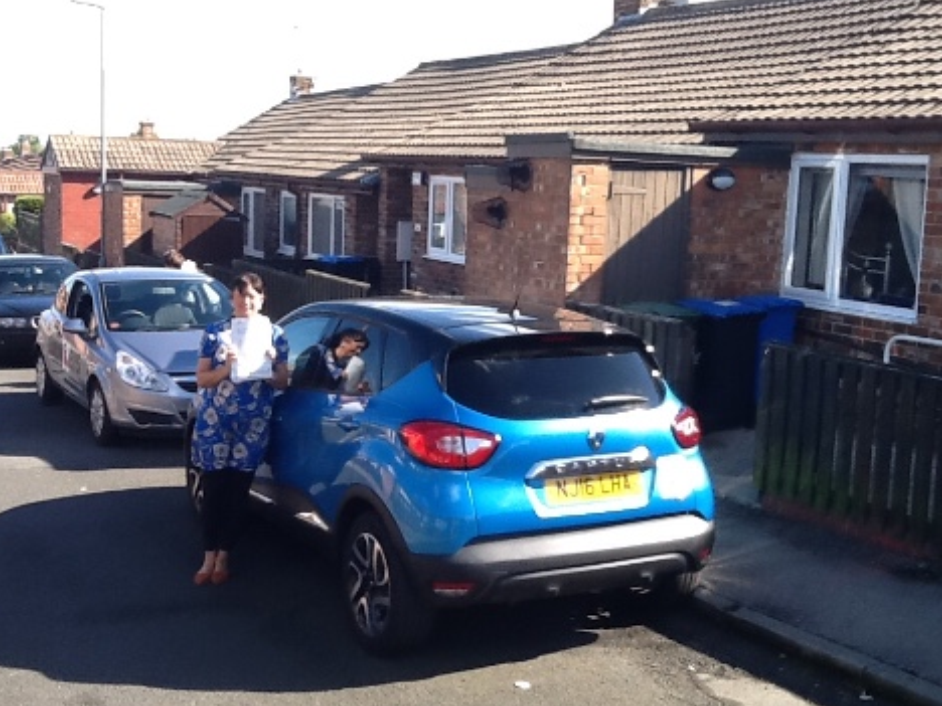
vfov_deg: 30.9
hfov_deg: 40.4
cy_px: 351
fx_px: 1279
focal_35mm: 47
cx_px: 453
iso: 40
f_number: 2.4
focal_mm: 2.03
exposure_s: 1/322
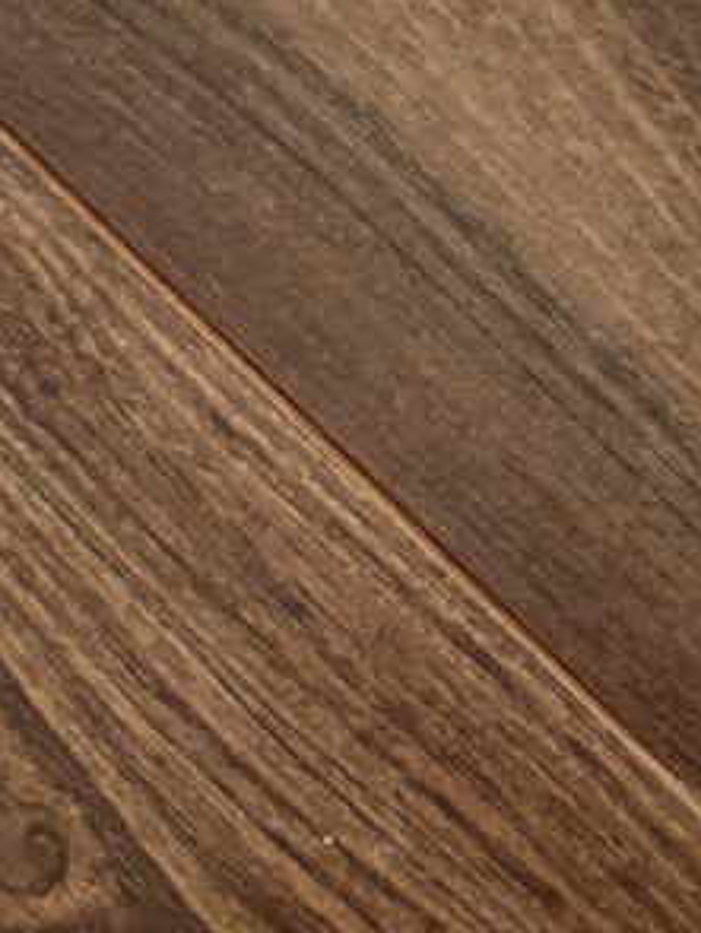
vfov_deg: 9.6
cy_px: -1327
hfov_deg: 7.4
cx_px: 1973
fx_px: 4880
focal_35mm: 181
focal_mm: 5.96
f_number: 1.6
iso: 125
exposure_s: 1/75
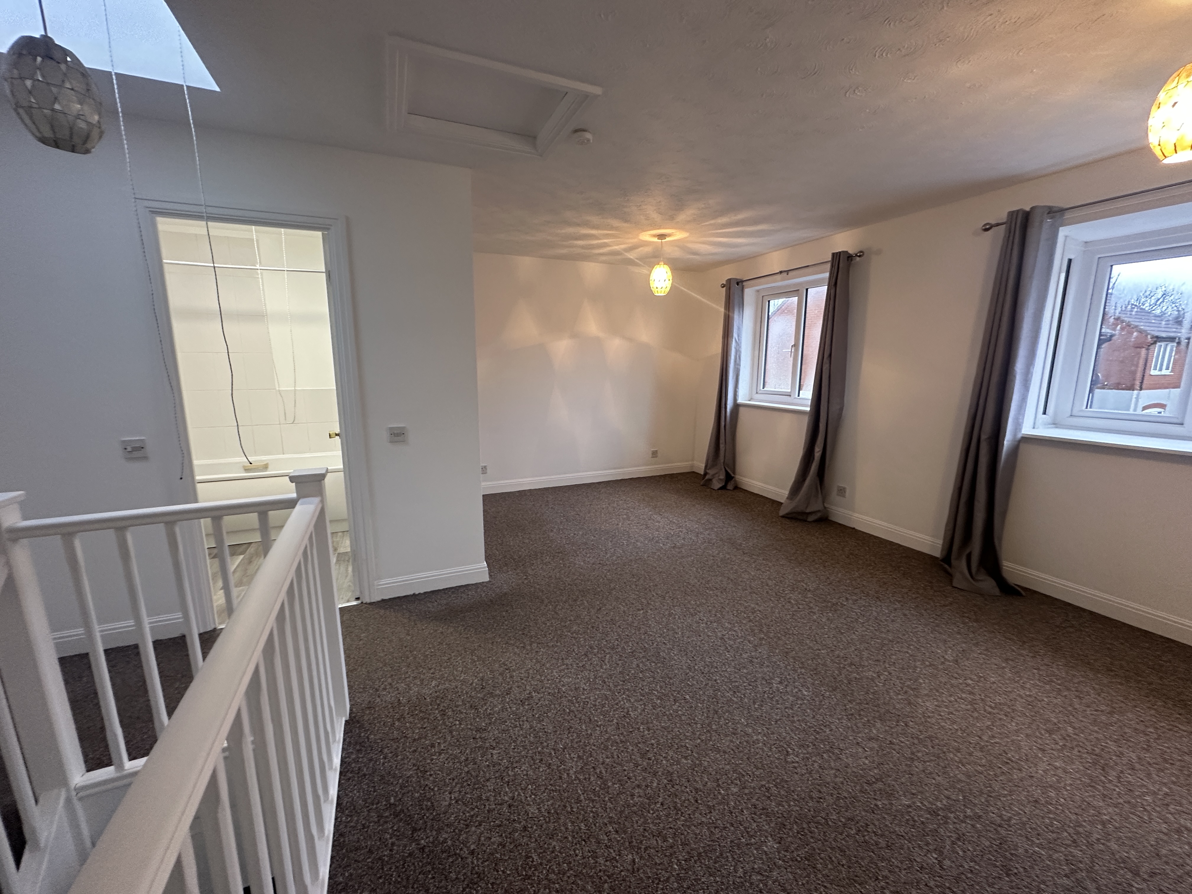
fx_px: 482
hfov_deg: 102.1
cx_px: 596
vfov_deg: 85.7
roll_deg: +0.1
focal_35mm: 14
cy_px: 447
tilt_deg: -9.2
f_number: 2.2
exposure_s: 1/50
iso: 200
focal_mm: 2.22
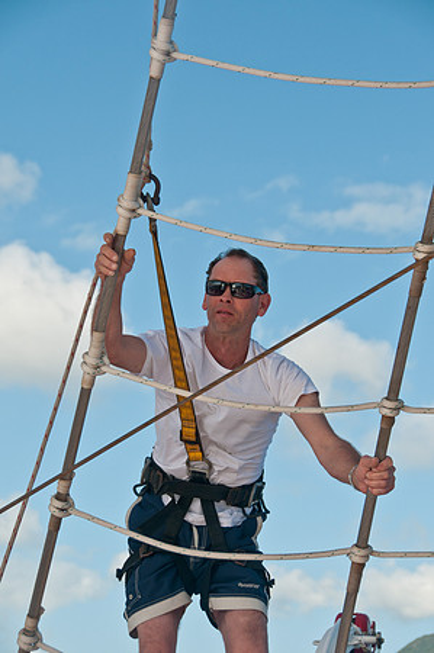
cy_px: 326
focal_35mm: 105
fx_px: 1903
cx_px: 217
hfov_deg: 13.0
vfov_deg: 19.5
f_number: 6.3
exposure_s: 1/1000
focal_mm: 70
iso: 200
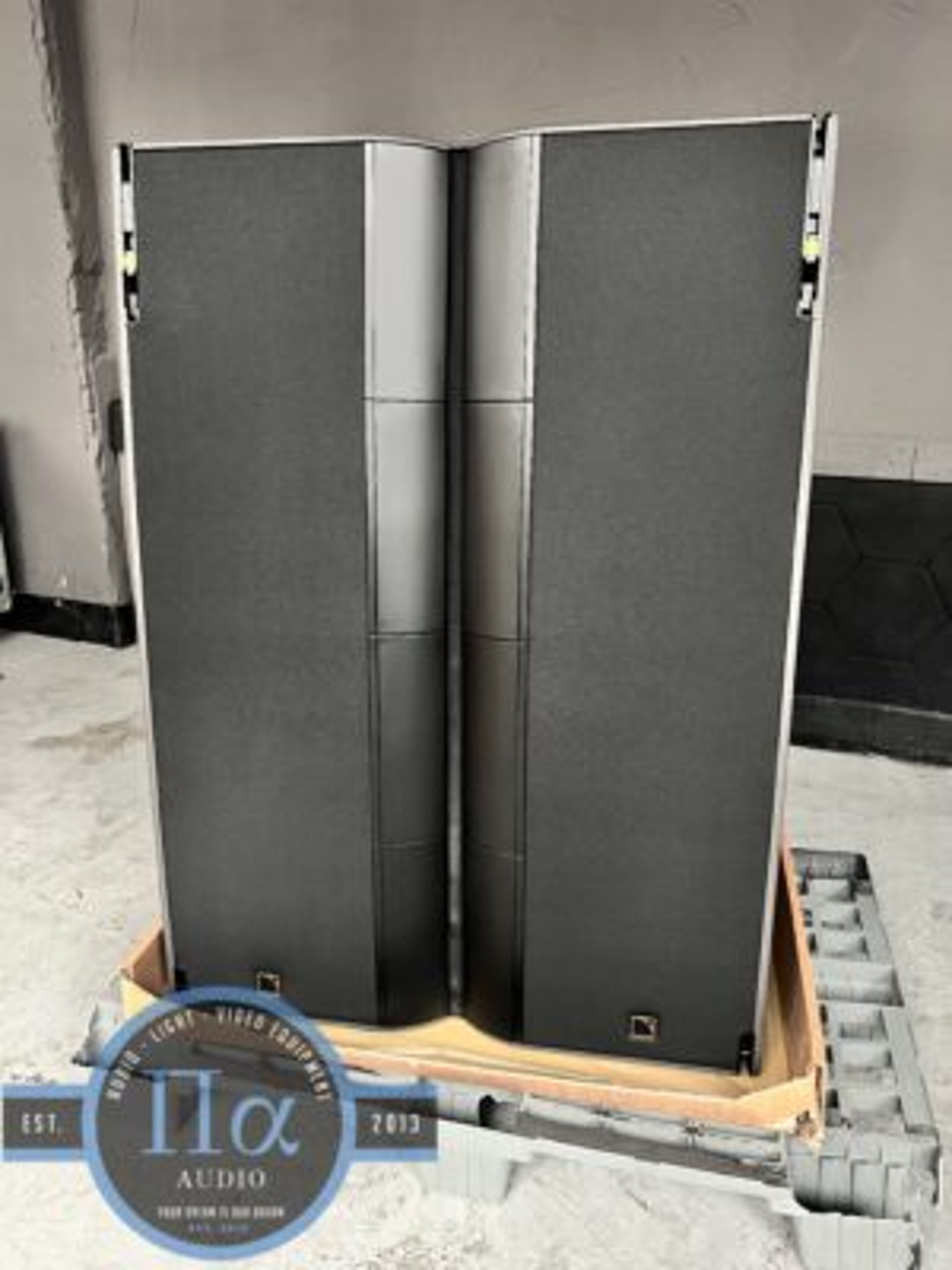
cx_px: 476
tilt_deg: -18.4
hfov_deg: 53.1
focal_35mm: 26
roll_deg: +0.7
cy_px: 635
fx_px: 953
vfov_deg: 67.3
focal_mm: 5.7
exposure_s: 1/31
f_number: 1.5
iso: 640
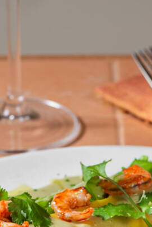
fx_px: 1484
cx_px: 79
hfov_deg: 5.9
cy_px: 159
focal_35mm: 235
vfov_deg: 8.7
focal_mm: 105
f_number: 13
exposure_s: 1/100
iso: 125
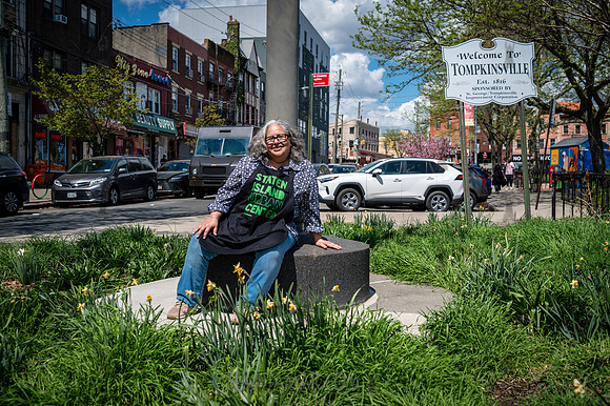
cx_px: 305
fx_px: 593
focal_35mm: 35
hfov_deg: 54.4
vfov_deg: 37.8
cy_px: 203
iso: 100
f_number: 4
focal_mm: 35
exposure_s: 1/1000
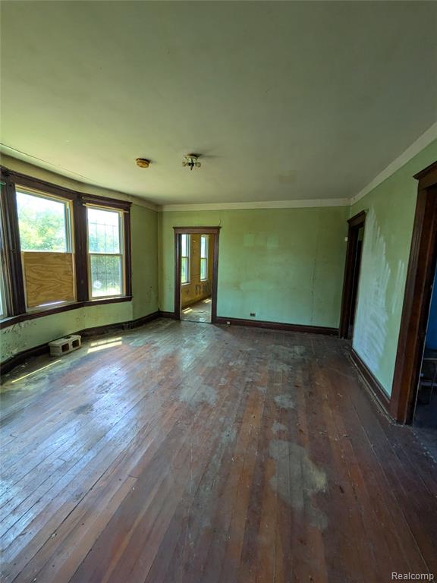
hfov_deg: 85.7
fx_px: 236
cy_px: 292
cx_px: 218
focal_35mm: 14
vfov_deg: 102.1
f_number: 2.2
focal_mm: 1.83
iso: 78
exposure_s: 1/120
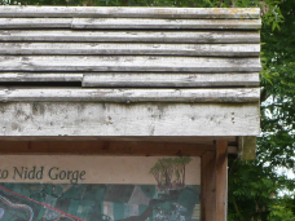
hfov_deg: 7.7
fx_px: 2190
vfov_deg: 5.7
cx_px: 1
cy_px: 295
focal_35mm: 257
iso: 100
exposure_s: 1/160
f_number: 4
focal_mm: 14.1
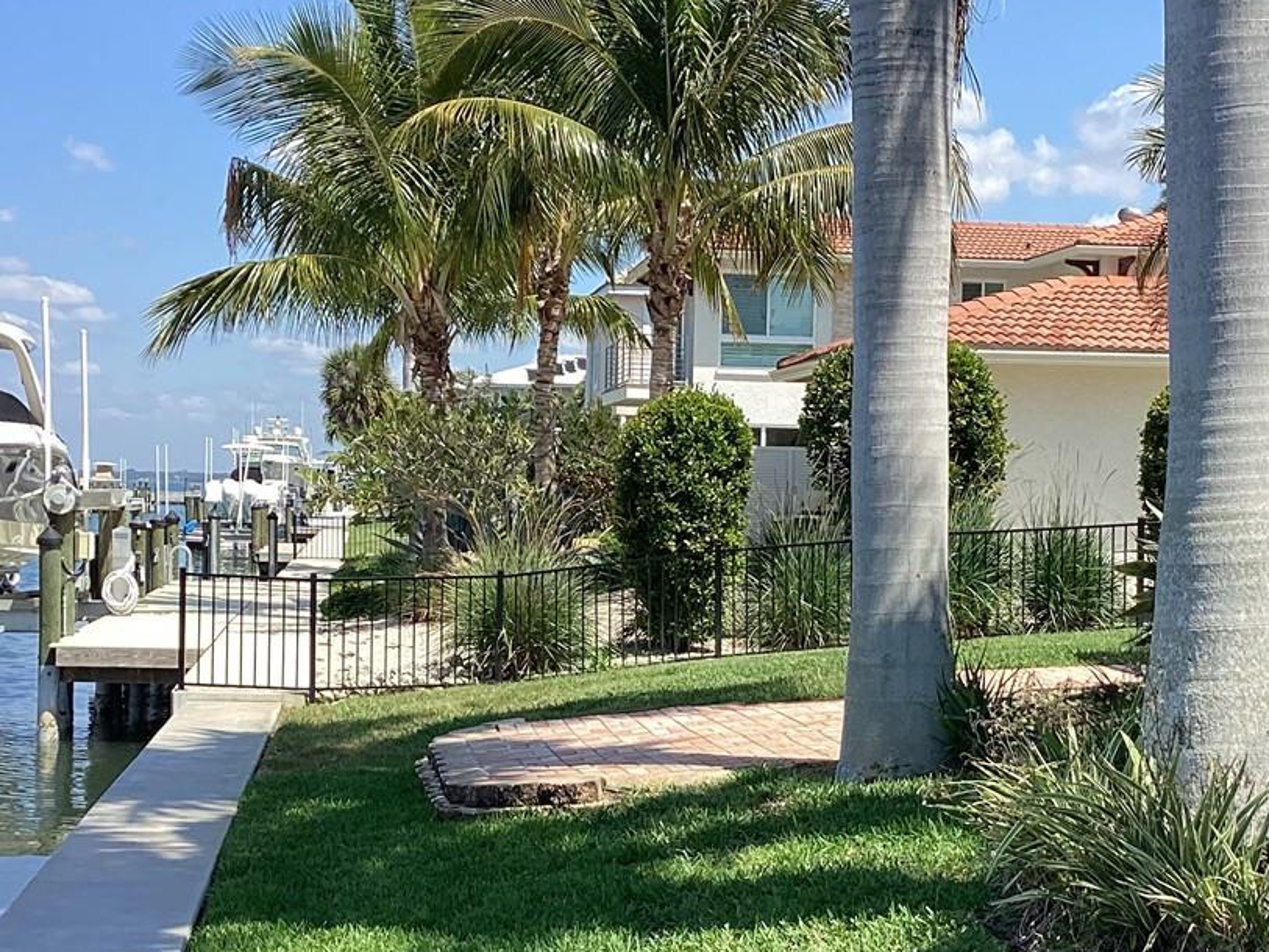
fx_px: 2237
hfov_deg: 31.6
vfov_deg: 23.9
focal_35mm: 61
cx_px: 724
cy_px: 646
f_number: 2.4
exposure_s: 1/947
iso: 25
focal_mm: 3.3
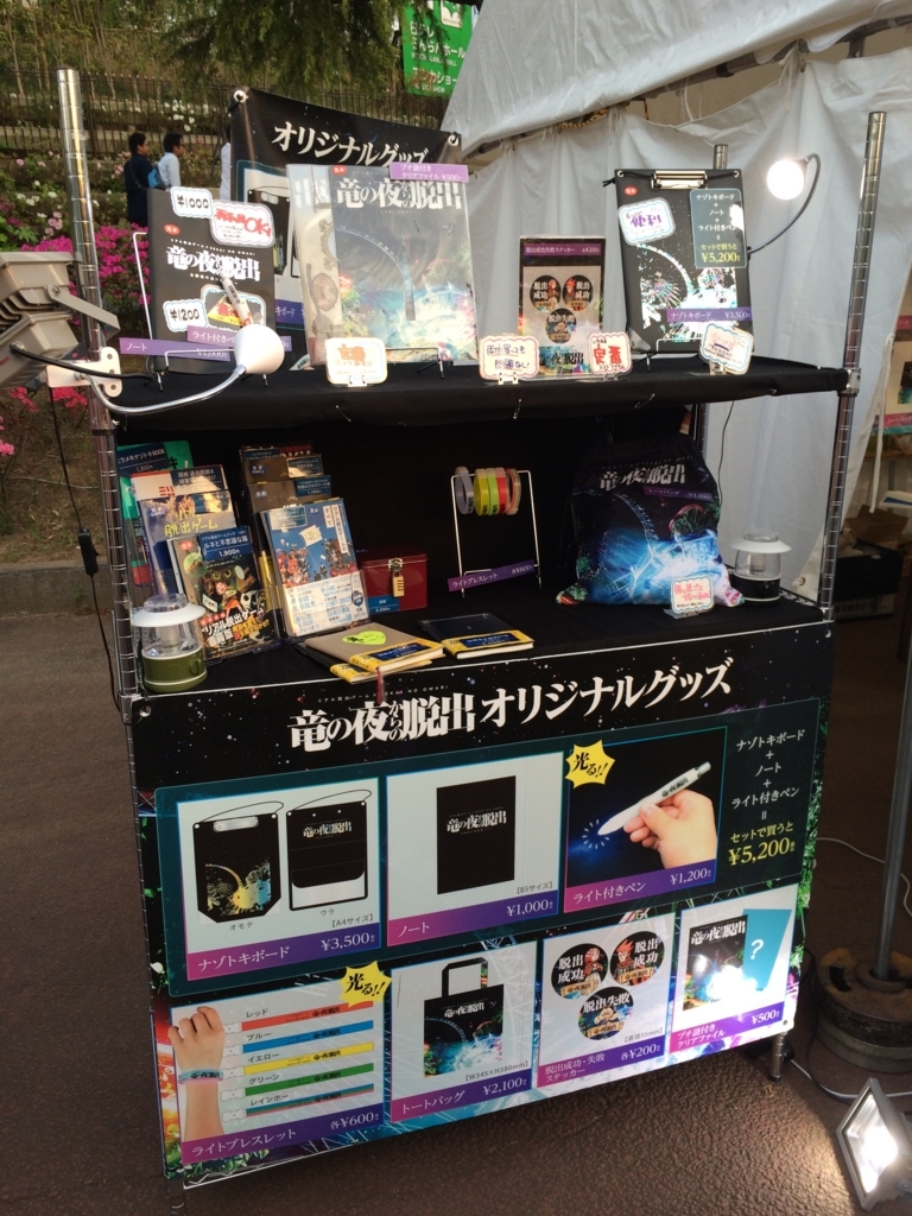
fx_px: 1019
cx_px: 456
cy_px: 608
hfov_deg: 48.2
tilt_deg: -18.3
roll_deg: +2.4
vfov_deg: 61.7
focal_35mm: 29
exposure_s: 1/60
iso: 32
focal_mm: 4.15
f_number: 2.2
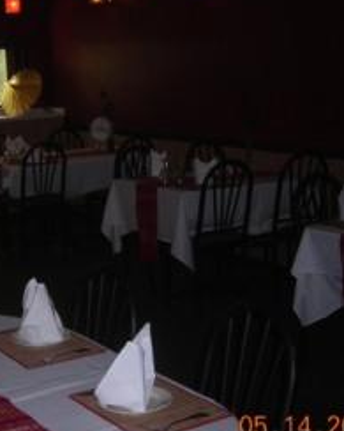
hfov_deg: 22.0
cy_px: 191
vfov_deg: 27.9
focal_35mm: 68
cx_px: 44
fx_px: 866
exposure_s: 1/60.1
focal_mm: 6.3
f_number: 3.2
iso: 59
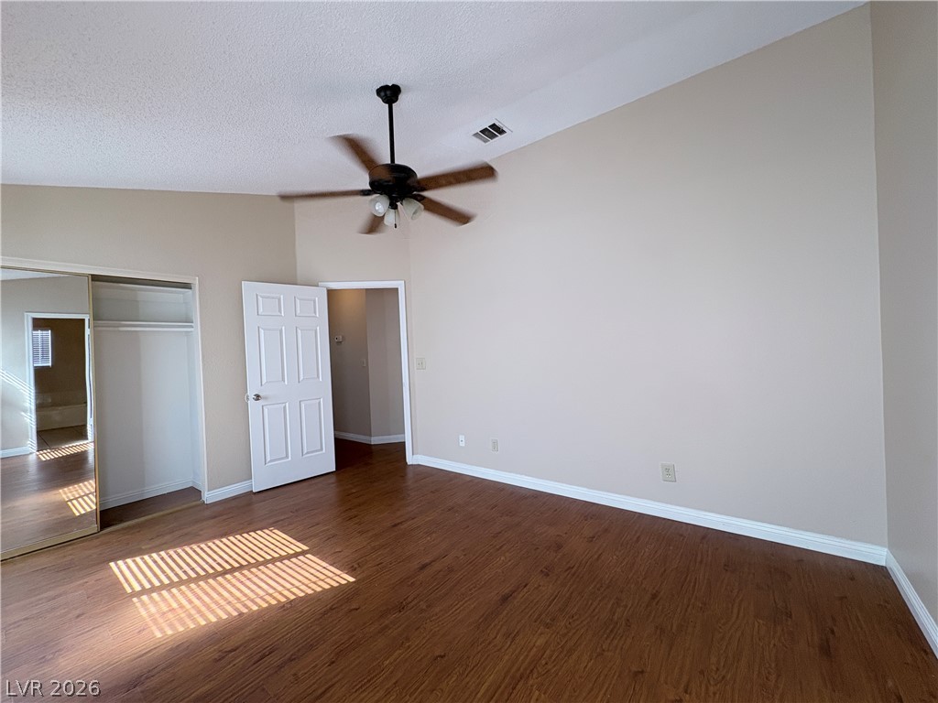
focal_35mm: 14
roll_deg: +3.0
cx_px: 469
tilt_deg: -0.3
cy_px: 352
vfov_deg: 85.7
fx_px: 379
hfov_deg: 102.1
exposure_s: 1/120
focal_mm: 2.22
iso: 200
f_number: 2.2
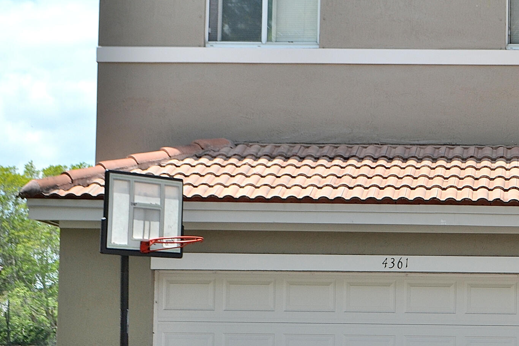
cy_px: 179
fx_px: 1659
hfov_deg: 17.5
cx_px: 491
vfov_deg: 11.9
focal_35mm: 115
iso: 100
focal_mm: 35
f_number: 8
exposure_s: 1/250
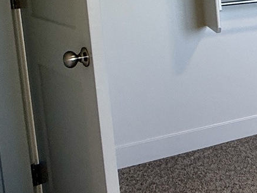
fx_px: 490
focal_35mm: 66
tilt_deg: -5.7
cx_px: 510
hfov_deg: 18.8
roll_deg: +0.9
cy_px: -17
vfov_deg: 21.2
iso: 80
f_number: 2.2
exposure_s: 1/120
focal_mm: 2.22
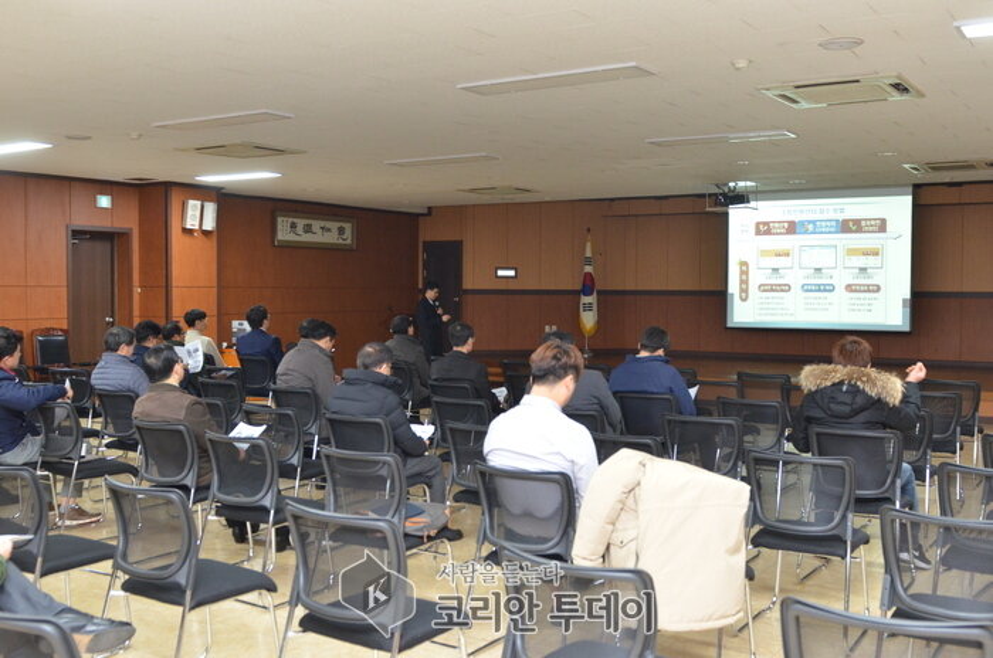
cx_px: 496
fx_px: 991
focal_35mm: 36
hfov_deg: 53.2
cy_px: 329
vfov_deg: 36.7
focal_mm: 24
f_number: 4
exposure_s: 1/60
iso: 1600
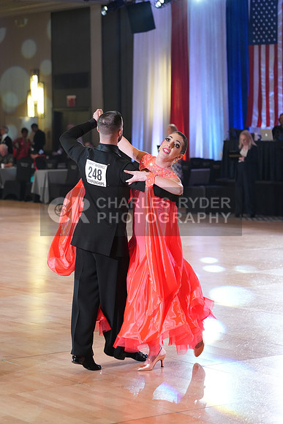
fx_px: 1237
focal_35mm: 105
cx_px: 142
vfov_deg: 19.5
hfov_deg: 13.0
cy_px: 212
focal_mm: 105
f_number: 4
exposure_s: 1/320
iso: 3200
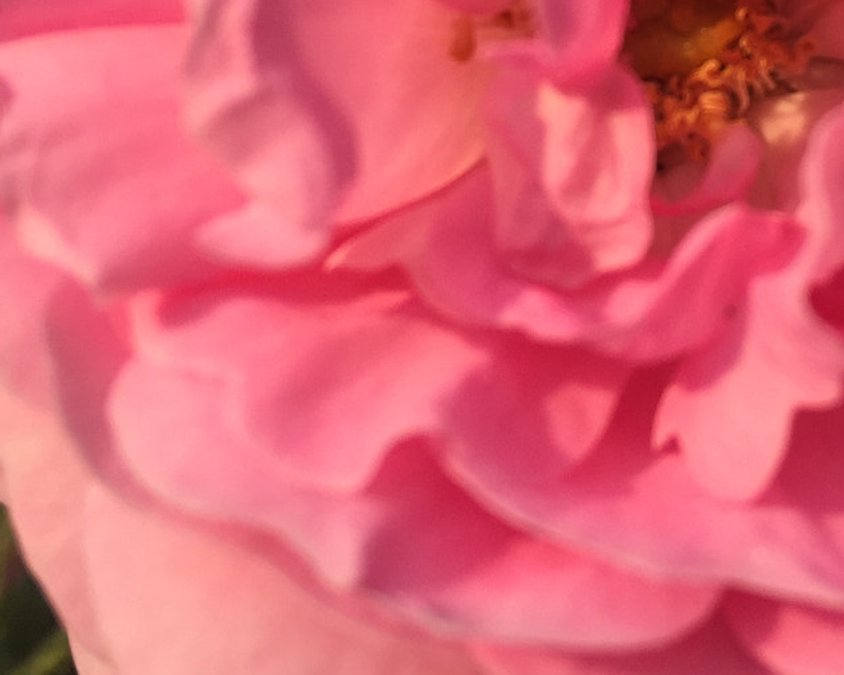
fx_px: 1798
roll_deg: -8.8
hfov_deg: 25.7
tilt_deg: +7.3
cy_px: -15
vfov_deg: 20.5
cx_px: 743
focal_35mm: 72
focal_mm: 4.15
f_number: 2.2
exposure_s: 1/1041
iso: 32
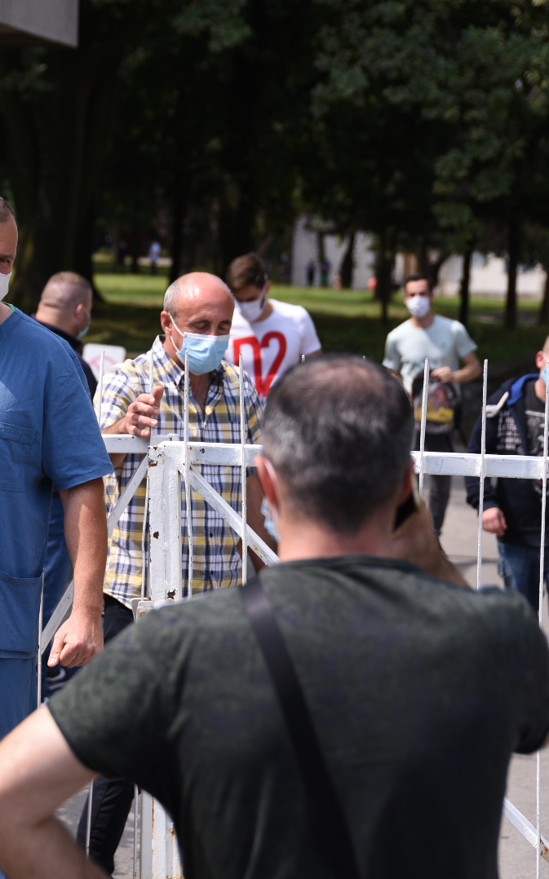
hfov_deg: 13.6
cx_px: 26
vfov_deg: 21.9
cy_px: 440
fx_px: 2276
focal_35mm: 95
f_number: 4
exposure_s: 1/800
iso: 160
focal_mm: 62
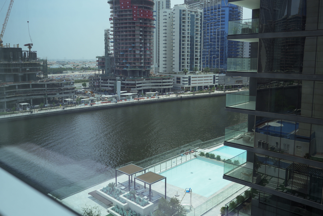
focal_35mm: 30
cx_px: 162
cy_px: 108
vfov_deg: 43.6
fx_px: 269
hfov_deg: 61.9
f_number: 4.5
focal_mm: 20
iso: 100
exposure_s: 1/350
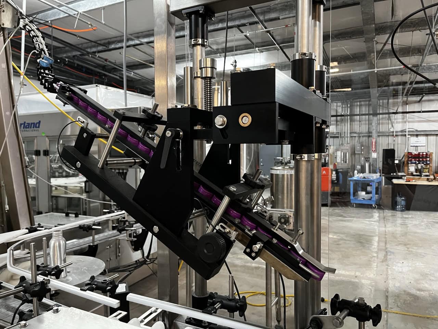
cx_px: 219
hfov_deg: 67.3
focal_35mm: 26
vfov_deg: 53.1
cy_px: 164
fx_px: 329
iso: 500
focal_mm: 5.1
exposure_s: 1/40
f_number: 1.6
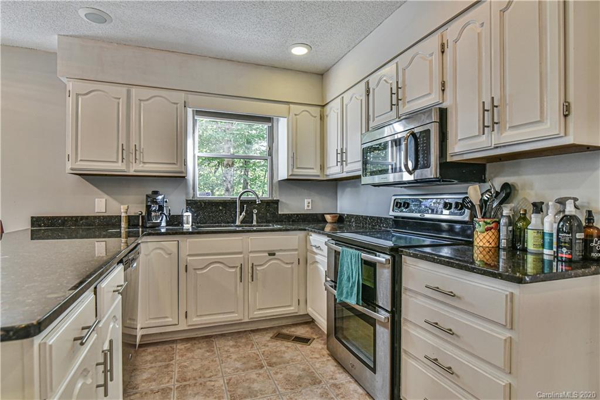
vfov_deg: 64.6
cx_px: 300
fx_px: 317
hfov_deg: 86.9
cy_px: 200
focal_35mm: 19
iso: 1600
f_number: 5.6
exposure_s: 1/125
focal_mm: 19
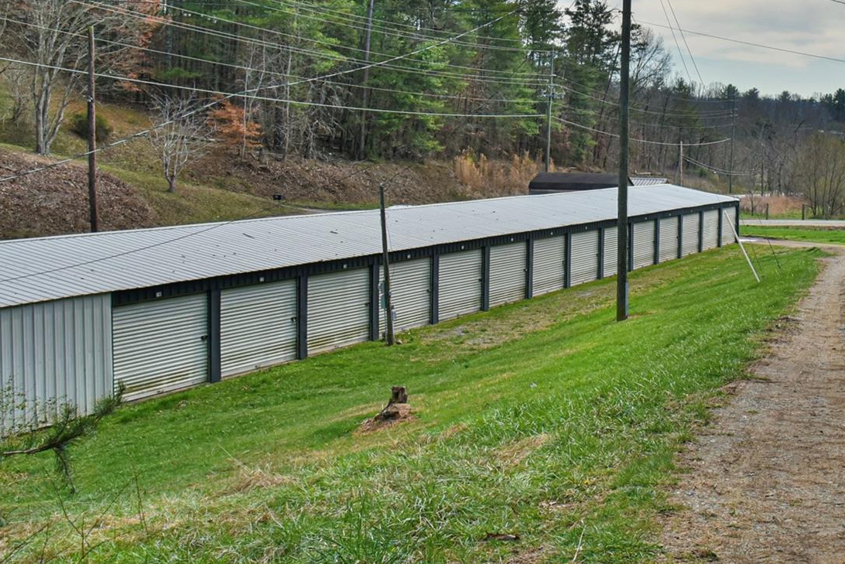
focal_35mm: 45
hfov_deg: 40.6
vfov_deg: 29.8
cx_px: 744
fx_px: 1057
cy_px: 205
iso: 1600
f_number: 11
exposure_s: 1/500
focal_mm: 24
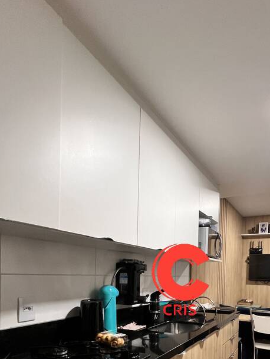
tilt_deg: -0.8
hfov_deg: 57.5
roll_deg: -1.1
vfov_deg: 67.9
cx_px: 183
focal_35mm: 23
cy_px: 280
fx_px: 239
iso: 320
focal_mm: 1.57
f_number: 1.8
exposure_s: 1/60
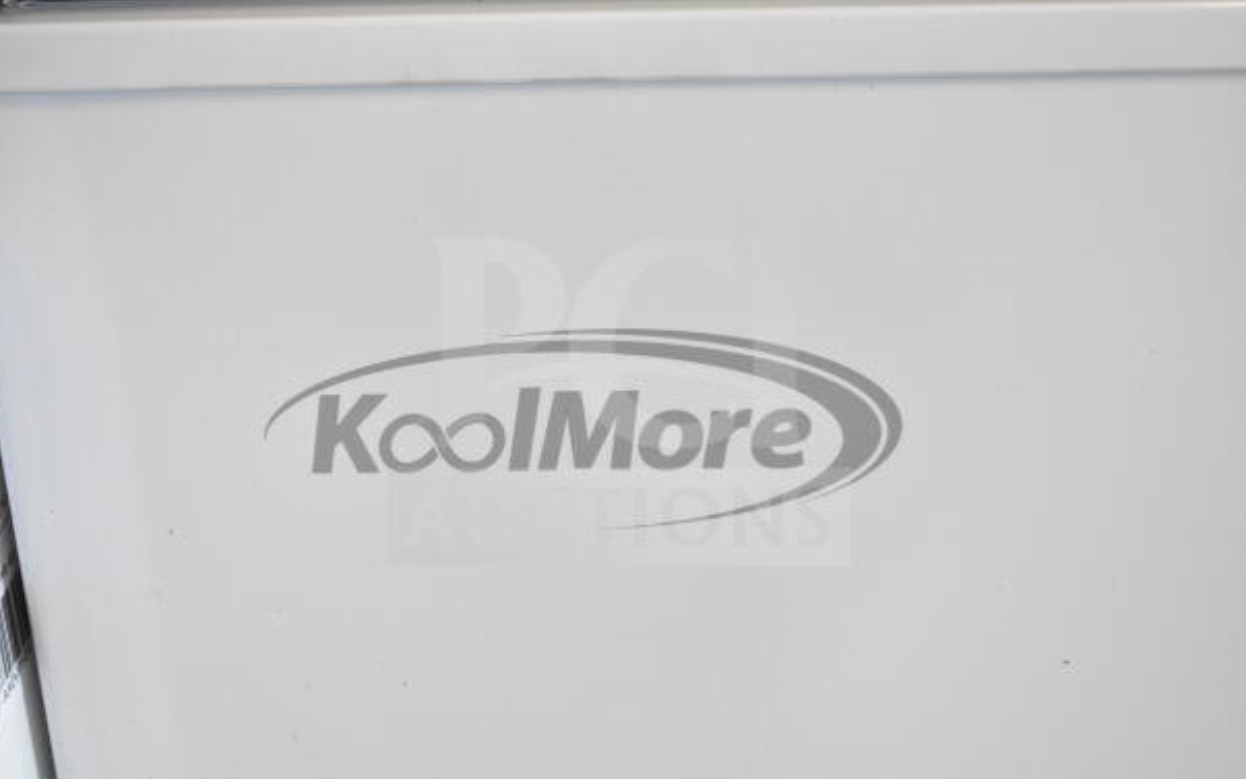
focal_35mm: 65
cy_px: 402
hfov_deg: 31.5
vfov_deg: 20.0
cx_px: 618
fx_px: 2207
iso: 2200
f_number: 5
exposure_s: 1/60
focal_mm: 42
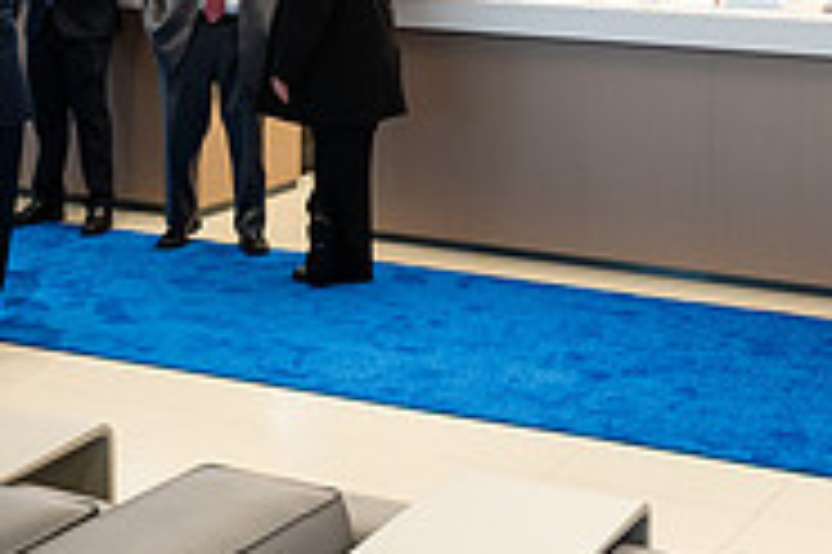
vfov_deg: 16.4
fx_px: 1870
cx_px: 588
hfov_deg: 24.9
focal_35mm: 81
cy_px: -31
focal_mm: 25
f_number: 3.2
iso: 640
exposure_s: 1/200
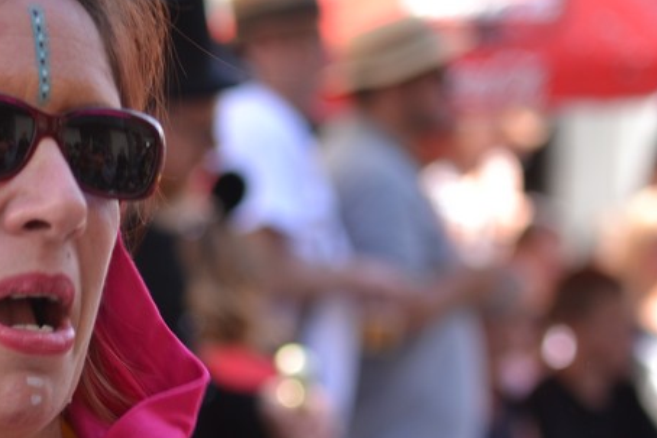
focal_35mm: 203
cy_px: 254
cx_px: 16
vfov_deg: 6.8
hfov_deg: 10.1
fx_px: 3706
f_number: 2.8
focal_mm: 60
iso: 100
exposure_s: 1/250
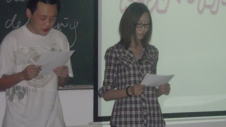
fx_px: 875
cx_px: 156
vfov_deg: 8.3
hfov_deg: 14.7
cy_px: 31
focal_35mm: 146
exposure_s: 1/400
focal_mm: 15.5
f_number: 4.9
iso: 1250
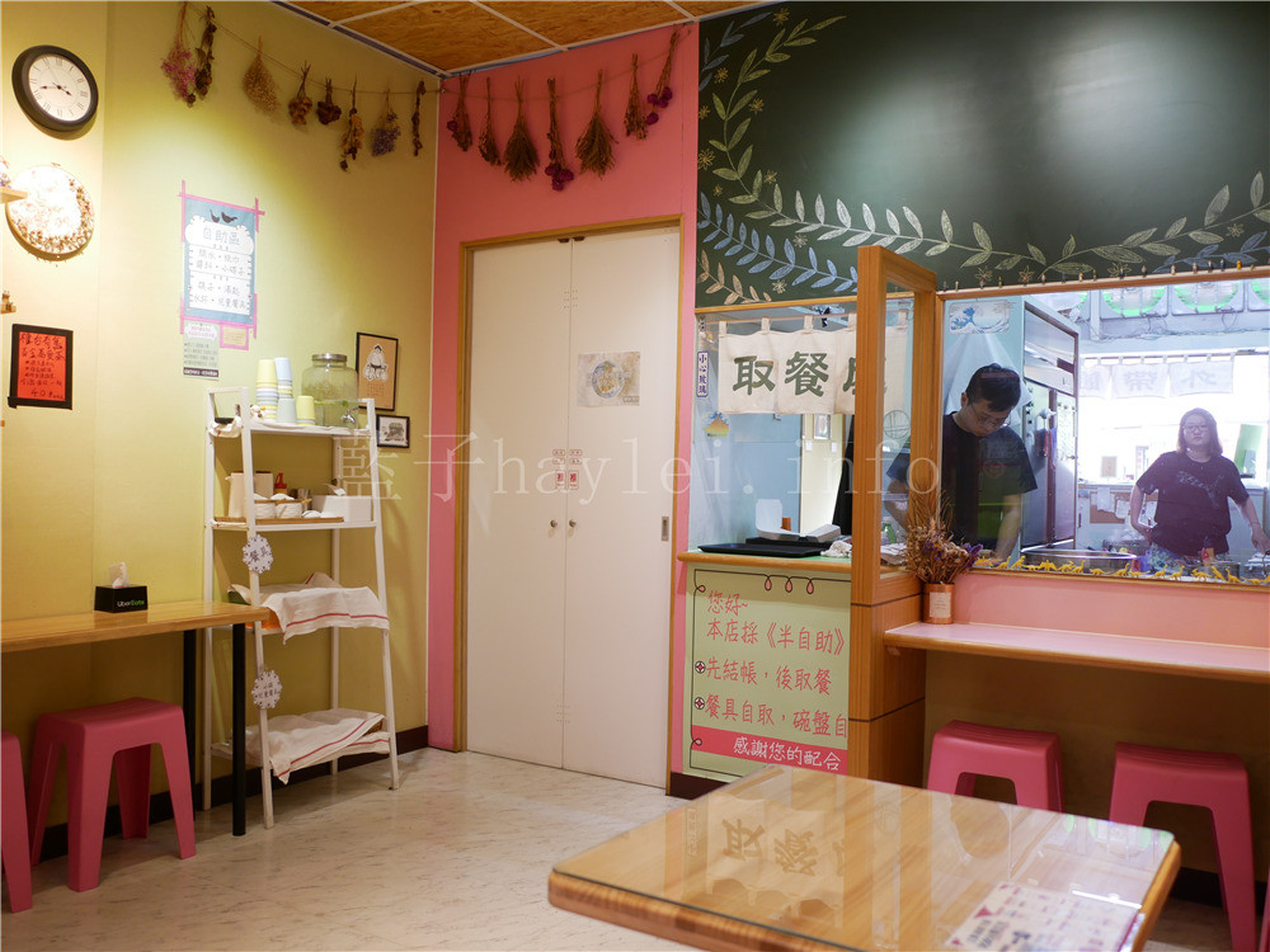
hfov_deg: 60.0
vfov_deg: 46.8
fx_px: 1101
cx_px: 635
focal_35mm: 30
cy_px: 476
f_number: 1.7
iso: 250
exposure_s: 1/60
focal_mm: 15
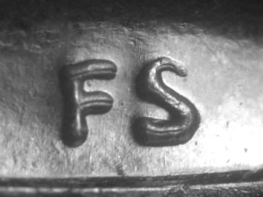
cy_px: 98
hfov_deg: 14.5
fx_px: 1033
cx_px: 131
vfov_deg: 10.9
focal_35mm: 136
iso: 100
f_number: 4.7
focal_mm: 28
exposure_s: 1/5.8
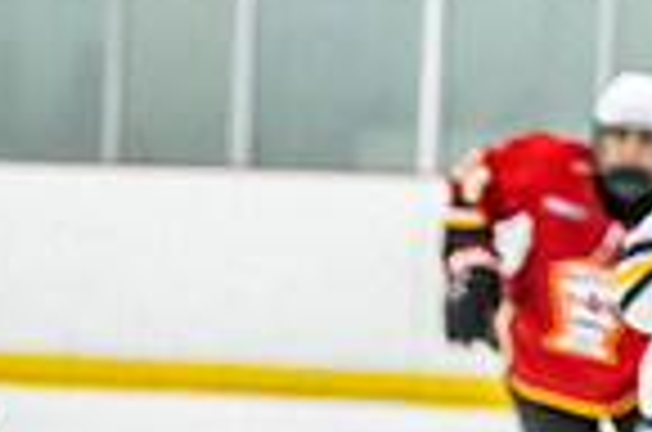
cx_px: -450
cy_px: 839
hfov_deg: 6.7
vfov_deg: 4.5
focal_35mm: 301
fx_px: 5439
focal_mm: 75
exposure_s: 1/800
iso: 3200
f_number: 2.8
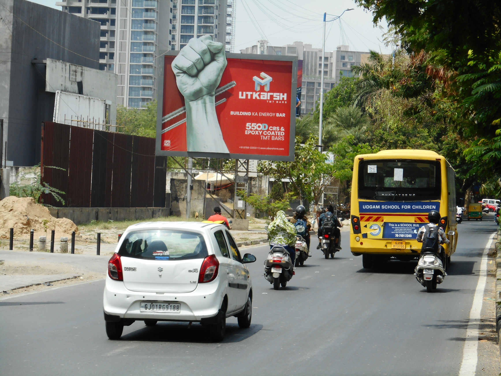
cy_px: 188
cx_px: 250
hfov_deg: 12.9
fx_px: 2214
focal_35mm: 153
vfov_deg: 9.7
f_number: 6.2
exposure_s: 1/250
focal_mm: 27.4
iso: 80
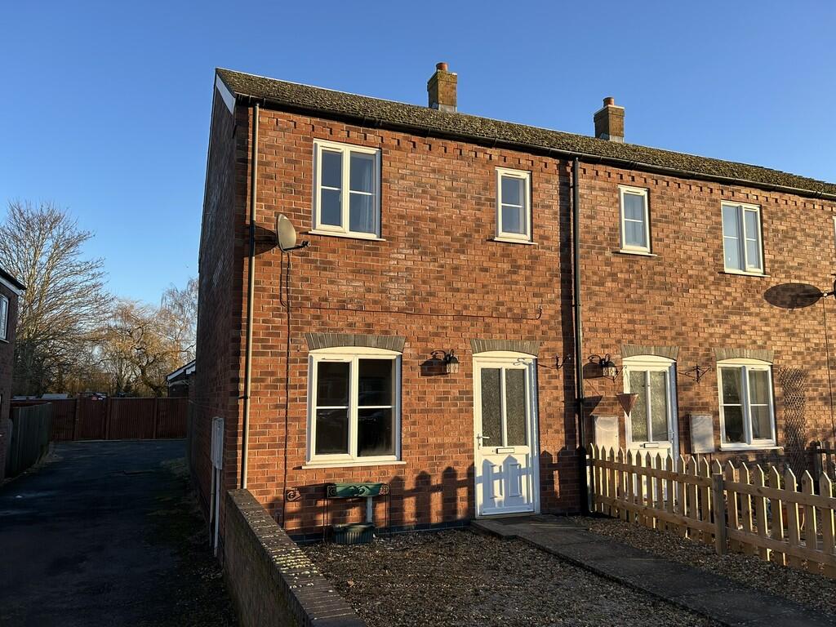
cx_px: 418
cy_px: 314
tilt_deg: +6.2
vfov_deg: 53.1
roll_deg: +0.7
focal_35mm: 26
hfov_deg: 67.3
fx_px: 628
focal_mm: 5.7
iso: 50
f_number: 1.5
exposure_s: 1/991
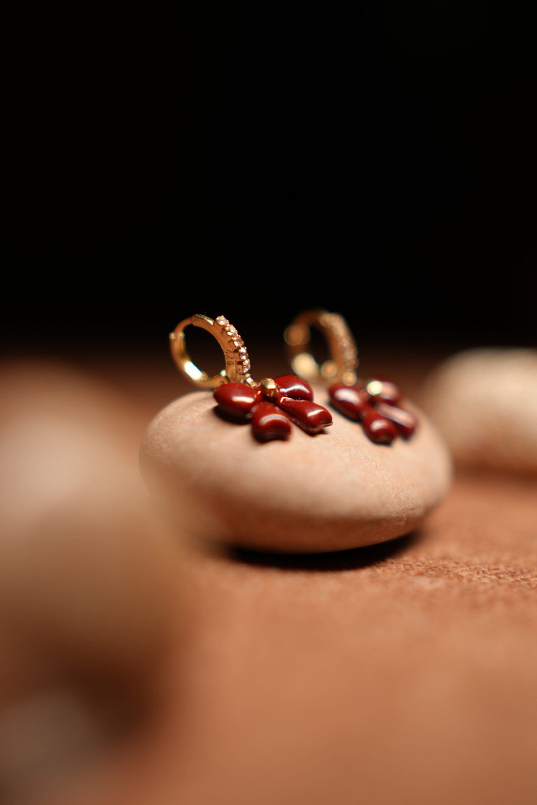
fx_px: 1163
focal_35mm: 52
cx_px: 268
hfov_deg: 26.0
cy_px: 402
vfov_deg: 38.2
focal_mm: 35
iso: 100
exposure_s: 1/200
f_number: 1.4
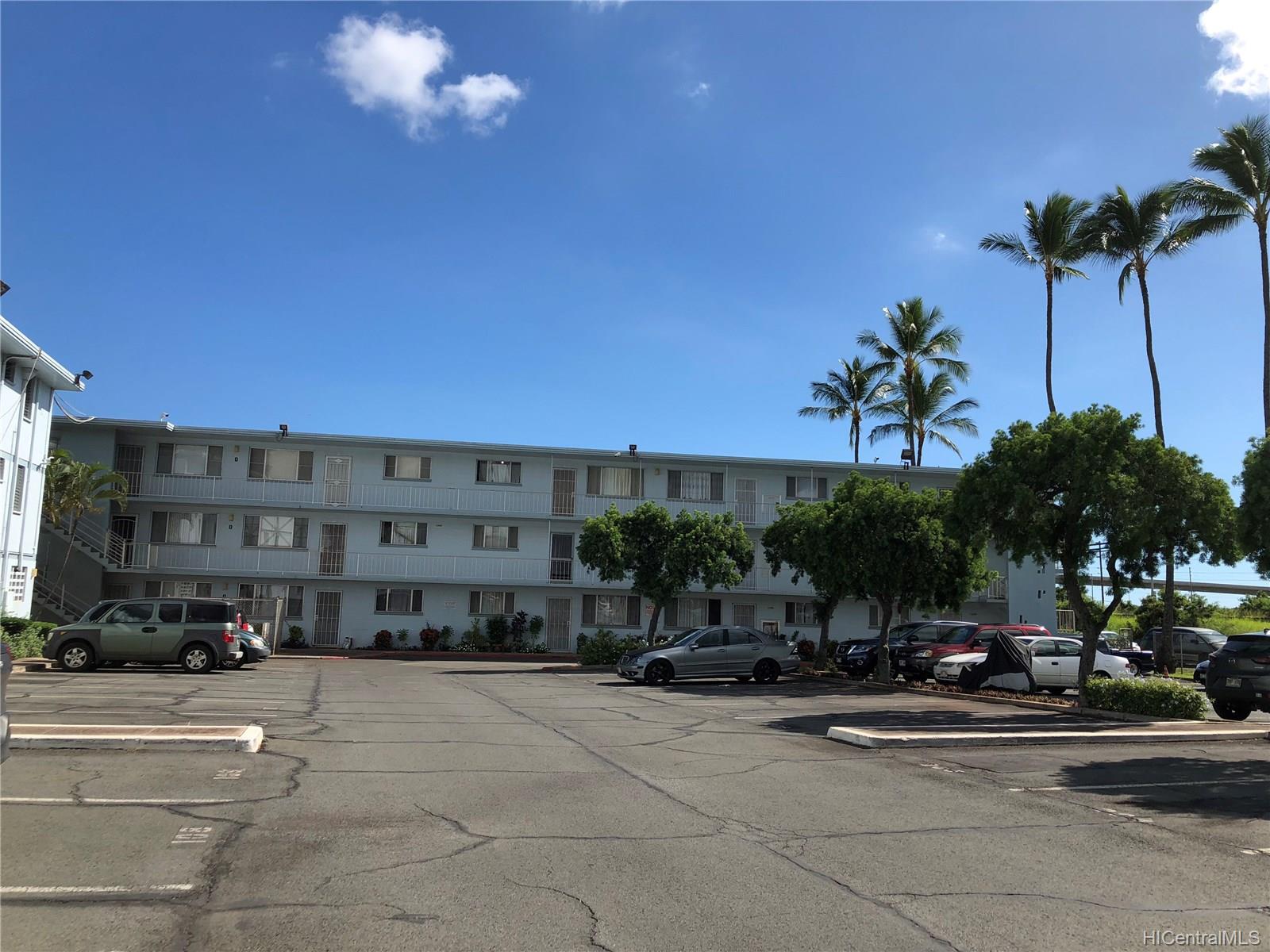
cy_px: 476
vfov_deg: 49.7
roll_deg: -1.2
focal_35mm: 28
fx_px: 1027
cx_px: 635
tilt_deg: +7.8
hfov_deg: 63.4
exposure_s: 1/2183
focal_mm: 3.99
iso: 20
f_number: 1.8
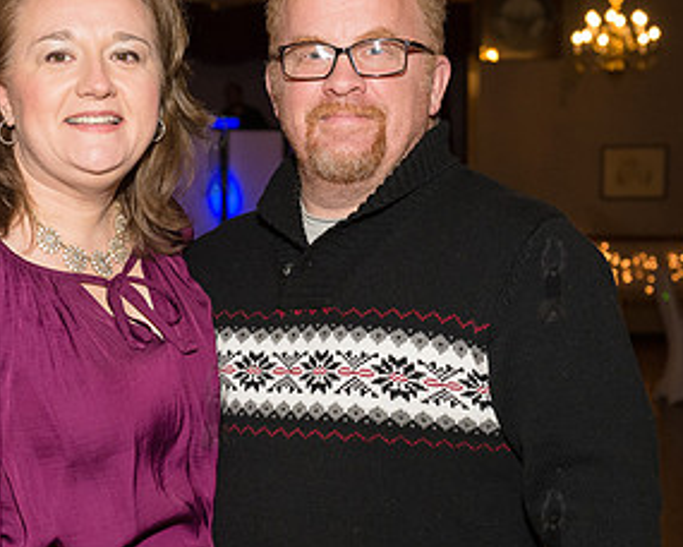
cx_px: 214
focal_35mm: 89
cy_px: 403
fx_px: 1799
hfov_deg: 21.4
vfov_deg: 17.2
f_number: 4.5
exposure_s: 1/320
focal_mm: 40
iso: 1600
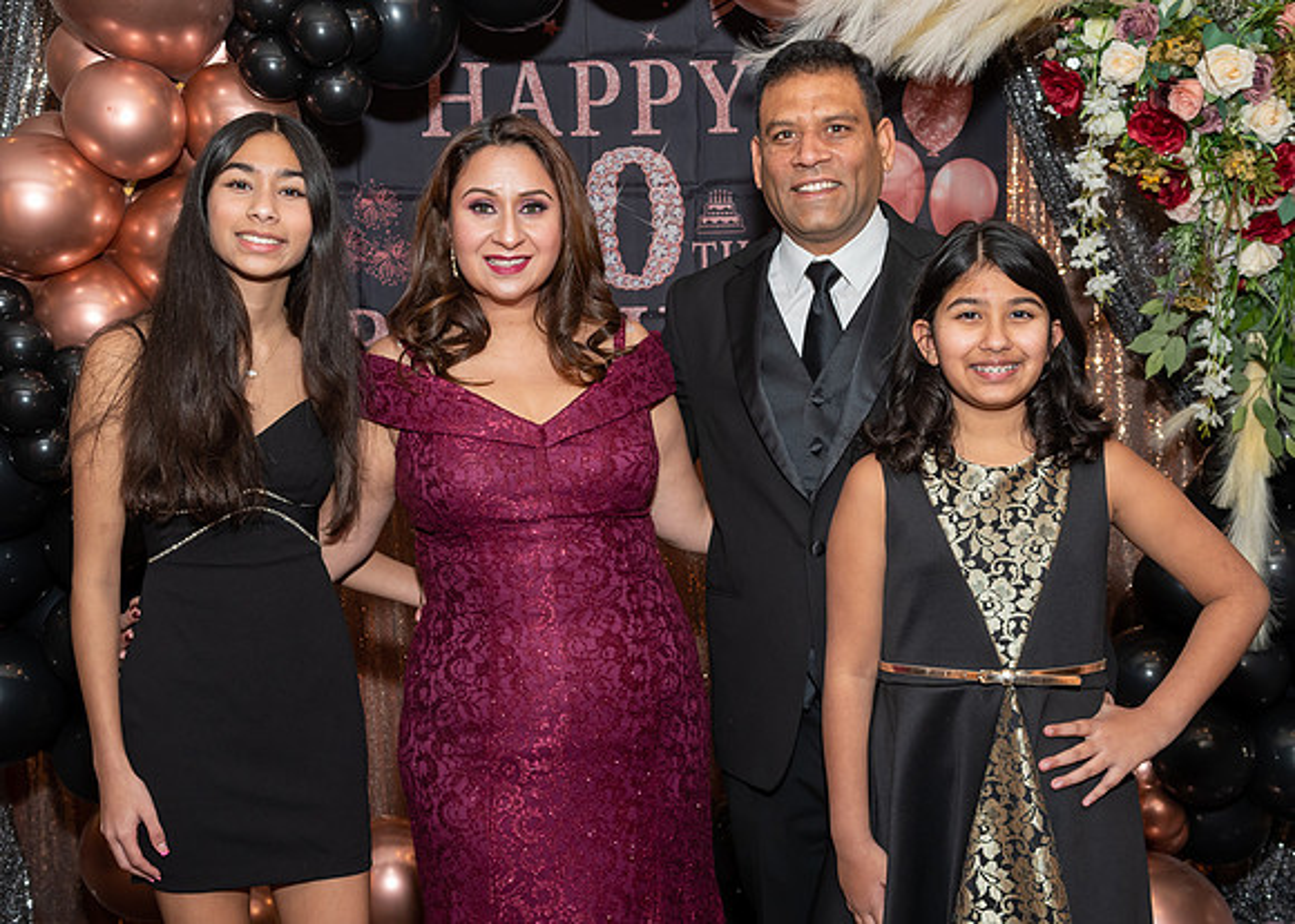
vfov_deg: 30.5
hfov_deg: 41.9
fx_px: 1693
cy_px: 466
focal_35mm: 46
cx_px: 642
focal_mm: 26
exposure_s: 1/250
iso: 400
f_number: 5.6
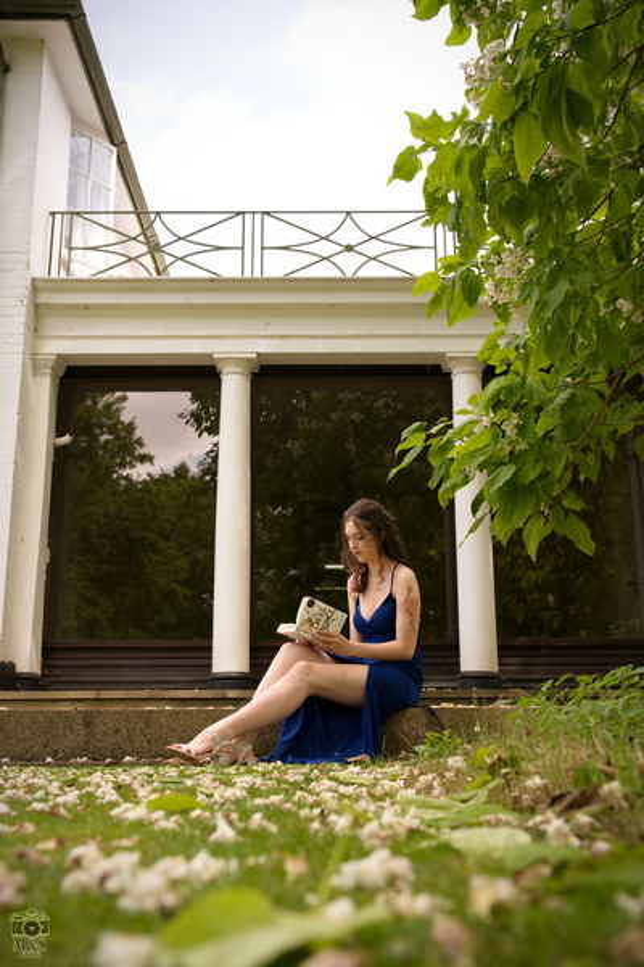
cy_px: 484
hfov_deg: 35.9
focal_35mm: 37
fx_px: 993
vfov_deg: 51.9
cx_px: 322
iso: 100
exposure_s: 1/125
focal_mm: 37
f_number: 4.5
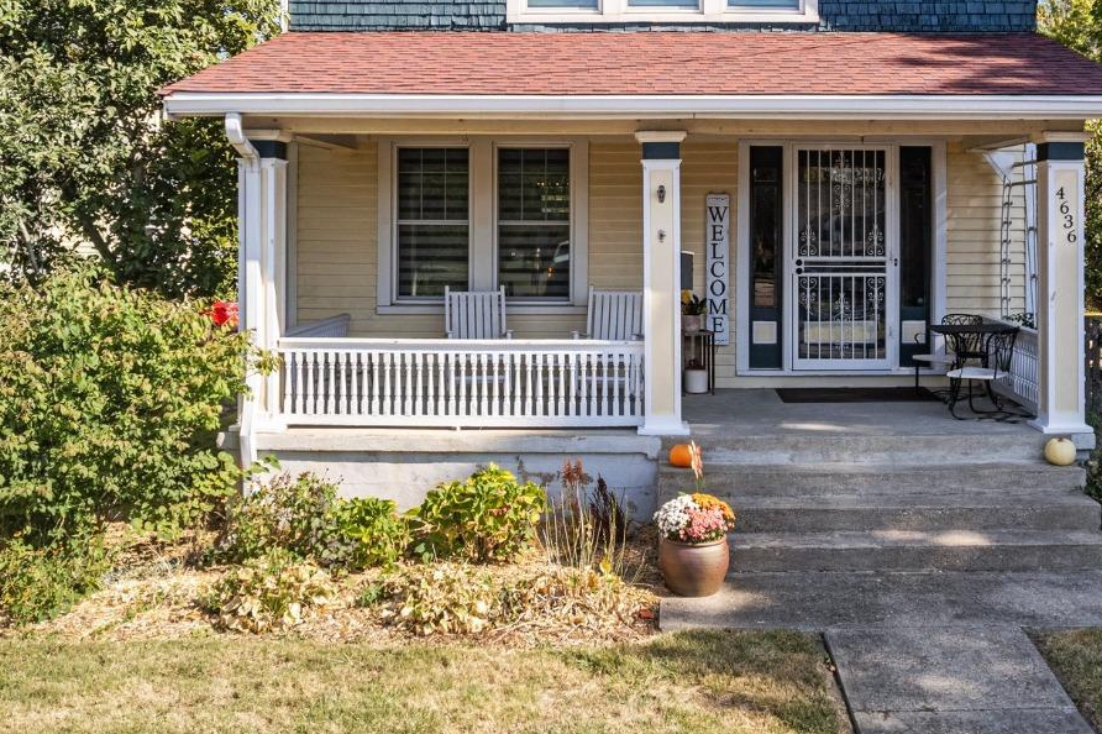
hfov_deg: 51.5
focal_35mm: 37
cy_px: 232
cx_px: 663
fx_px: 1132
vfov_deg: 35.5
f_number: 2.8
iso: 110
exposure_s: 1/1000
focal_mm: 8.38
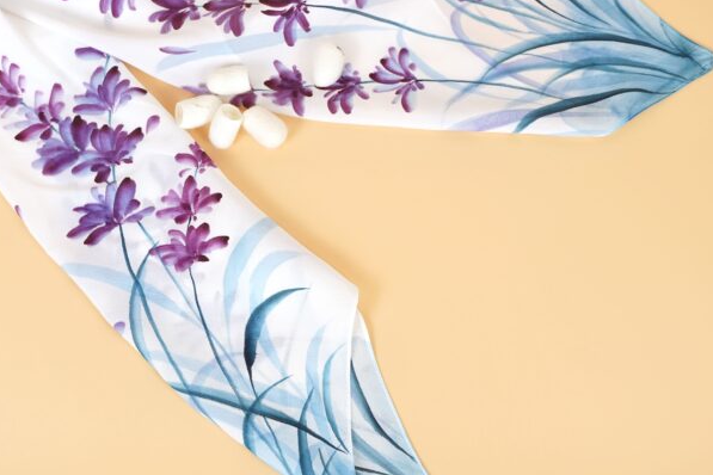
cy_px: 176
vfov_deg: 22.6
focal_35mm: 60
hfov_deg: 33.3
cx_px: 278
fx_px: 1188
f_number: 3.5
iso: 400
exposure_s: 1/400
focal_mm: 35
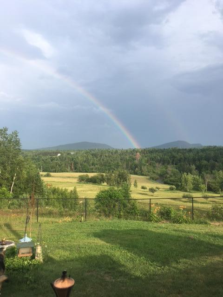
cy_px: 148
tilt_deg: +0.8
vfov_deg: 61.7
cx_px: 112
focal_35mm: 29
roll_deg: +1.4
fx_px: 249
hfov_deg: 48.2
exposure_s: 1/732
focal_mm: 4.15
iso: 25
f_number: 2.2
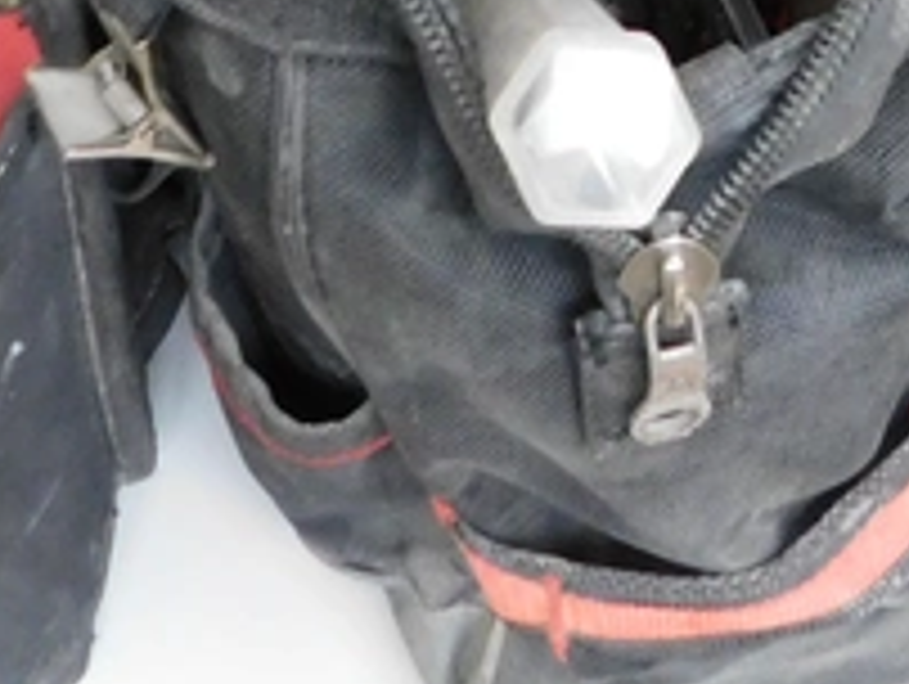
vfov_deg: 14.9
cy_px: -461
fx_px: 2340
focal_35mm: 89
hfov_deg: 21.9
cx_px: 630
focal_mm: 4.1
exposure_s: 1/15
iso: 400
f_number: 3
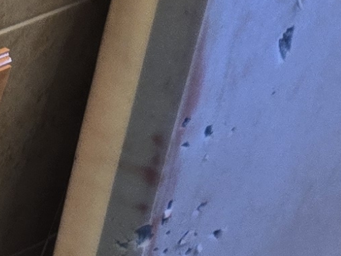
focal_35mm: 182
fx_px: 1793
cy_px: 628
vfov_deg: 7.6
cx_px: -633
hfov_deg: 9.1
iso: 80
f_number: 1.8
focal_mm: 5.4
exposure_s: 1/120
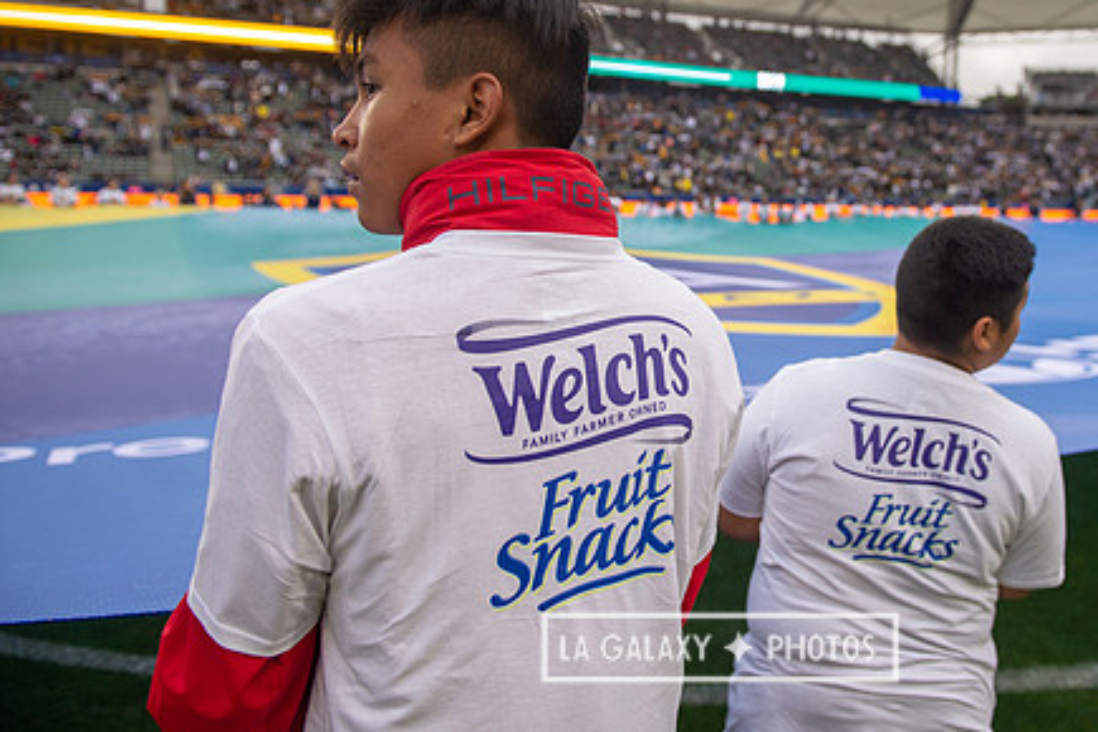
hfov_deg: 57.6
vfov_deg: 40.8
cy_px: 269
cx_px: 719
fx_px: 976
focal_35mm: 32
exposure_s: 1/800
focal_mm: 24
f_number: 3.5
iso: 500
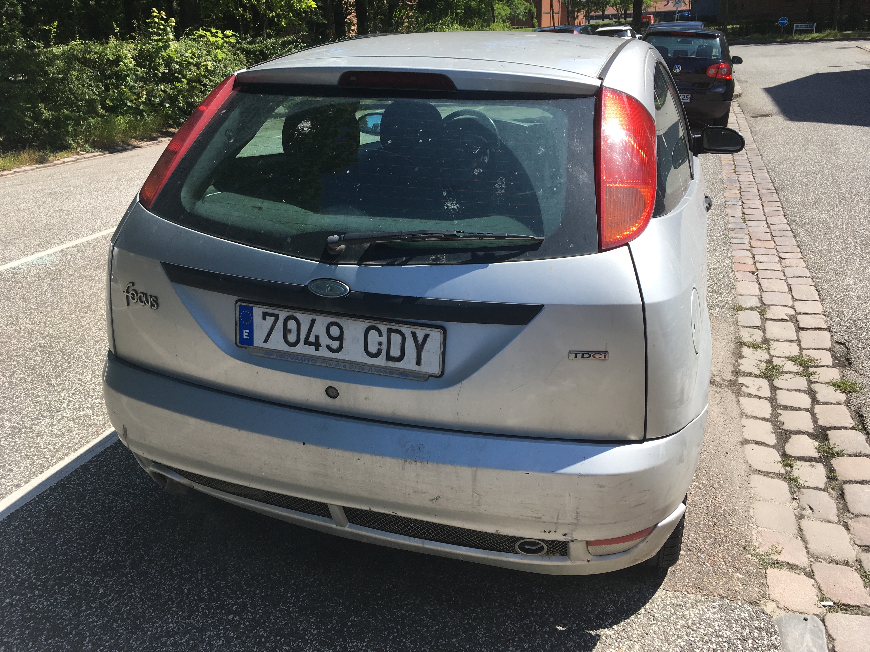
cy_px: 326
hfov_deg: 61.7
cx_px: 435
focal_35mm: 29
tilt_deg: -20.8
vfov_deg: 48.2
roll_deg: +1.9
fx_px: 729
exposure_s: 1/999
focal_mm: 4.15
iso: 25
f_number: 2.2
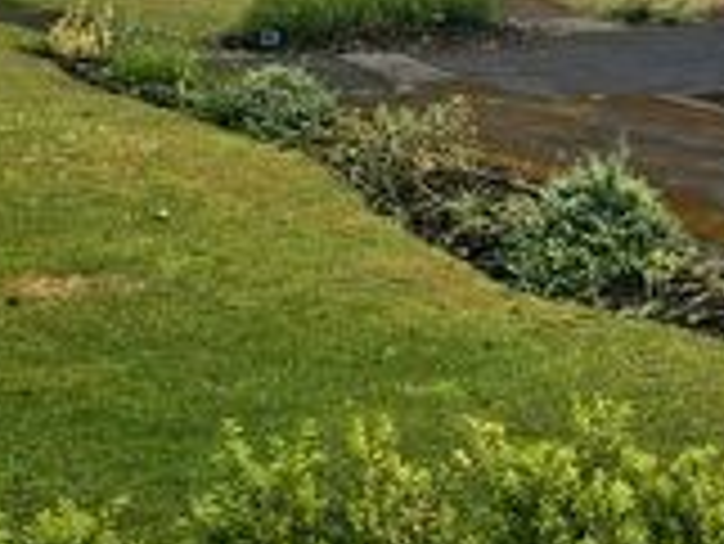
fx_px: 2093
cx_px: 926
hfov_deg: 18.4
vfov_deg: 14.0
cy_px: -236
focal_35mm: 100
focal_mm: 6.3
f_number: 1.7
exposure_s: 1/526
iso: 10
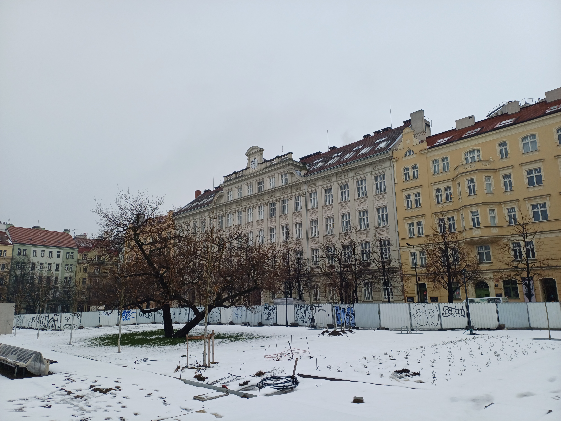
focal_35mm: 25
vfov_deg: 54.9
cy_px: 210
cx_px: 280
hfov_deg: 69.4
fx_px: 405
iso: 50
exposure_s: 1/365
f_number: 1.8
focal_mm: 4.65
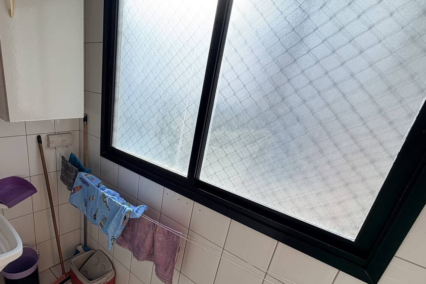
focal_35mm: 21
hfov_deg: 78.5
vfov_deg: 58.8
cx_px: 141
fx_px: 249
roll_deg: -4.6
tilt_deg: -23.8
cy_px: 176
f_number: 2.2
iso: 25
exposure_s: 1/120
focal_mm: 2.22
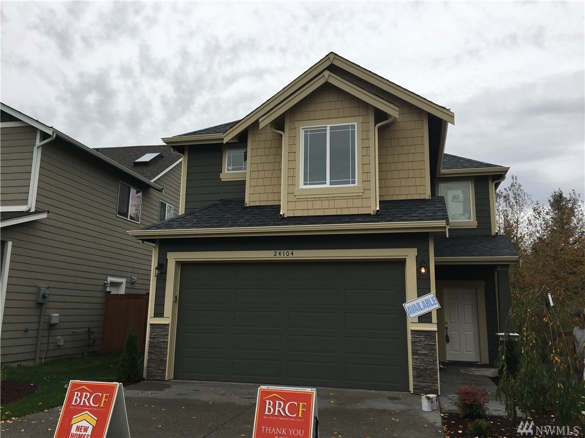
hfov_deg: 61.7
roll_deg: -0.9
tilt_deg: +11.8
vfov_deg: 48.2
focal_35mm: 29
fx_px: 490
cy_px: 219
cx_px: 292
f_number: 2.2
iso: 25
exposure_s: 1/605
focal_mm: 4.15
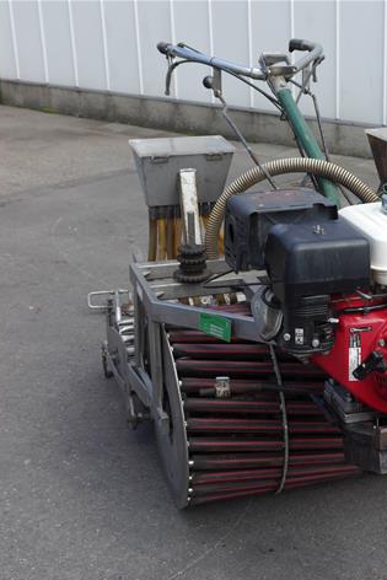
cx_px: 343
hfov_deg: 21.5
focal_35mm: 62
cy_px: 294
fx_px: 999
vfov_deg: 32.4
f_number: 6.3
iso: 160
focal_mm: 22
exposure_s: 1/200
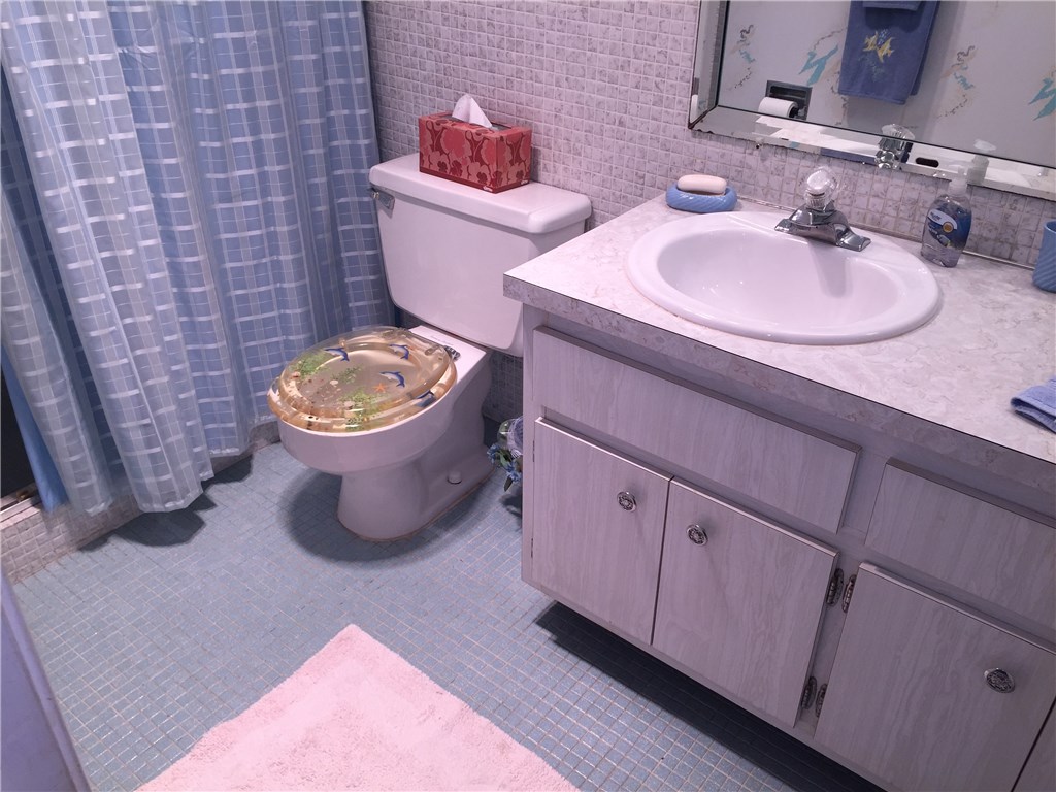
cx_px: 528
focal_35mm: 29
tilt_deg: -32.3
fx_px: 885
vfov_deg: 48.2
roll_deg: -1.1
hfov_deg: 61.7
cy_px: 396
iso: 40
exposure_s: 1/120
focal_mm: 4.15
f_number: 2.2
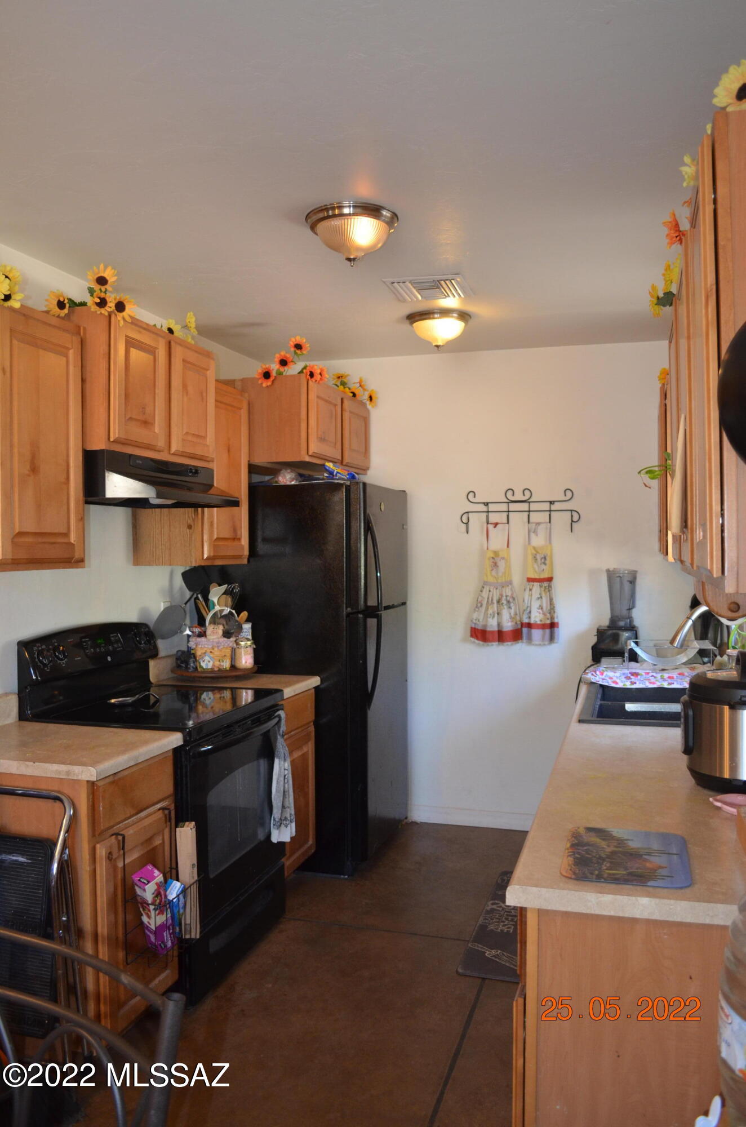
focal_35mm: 27
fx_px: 843
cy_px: 564
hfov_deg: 47.7
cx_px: 373
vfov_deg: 67.5
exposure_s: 1/60
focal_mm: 18
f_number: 3.5
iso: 800
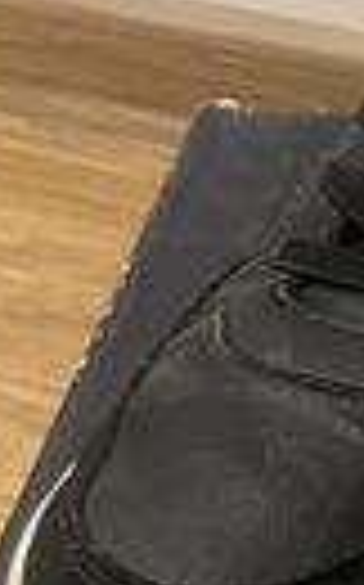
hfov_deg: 11.0
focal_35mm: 106
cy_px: 225
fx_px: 1686
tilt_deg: -34.3
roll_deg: -2.9
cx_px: 780
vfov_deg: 19.6
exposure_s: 1/25
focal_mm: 5.7
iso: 500
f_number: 1.5
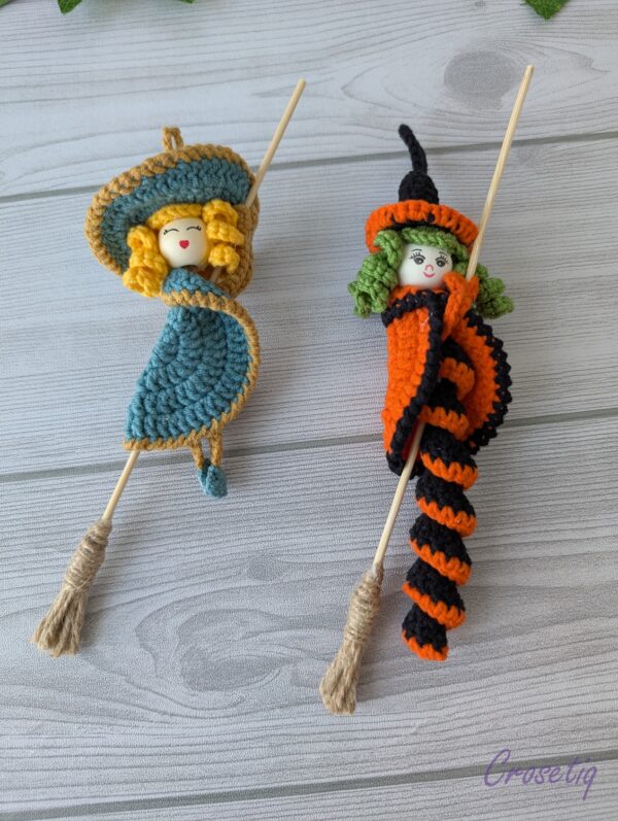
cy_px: 410
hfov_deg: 56.9
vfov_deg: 71.5
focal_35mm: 24
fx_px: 570
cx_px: 309
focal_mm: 6.9
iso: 63
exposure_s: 1/42.8
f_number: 1.68
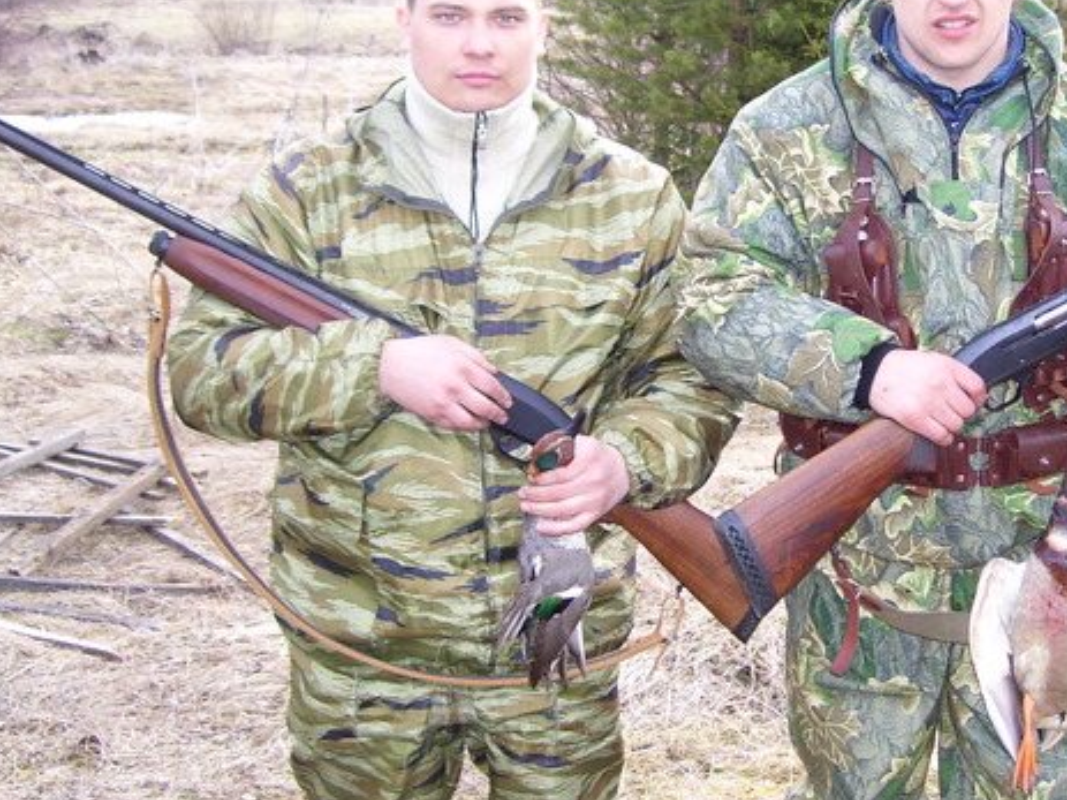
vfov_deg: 26.1
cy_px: 391
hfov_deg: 34.0
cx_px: 717
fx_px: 1726
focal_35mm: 56
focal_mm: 6
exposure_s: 1/180
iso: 80
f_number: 2.7
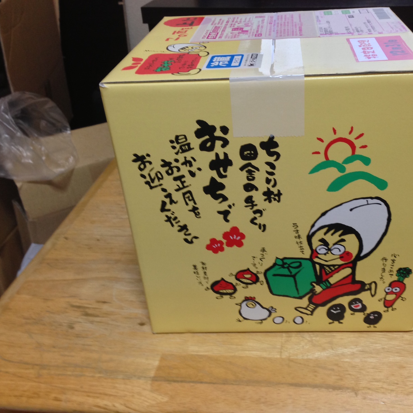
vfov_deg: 42.8
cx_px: 261
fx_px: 526
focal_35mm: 39
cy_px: 207
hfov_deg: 42.5
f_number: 2.4
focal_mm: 4.13
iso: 125
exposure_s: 1/20
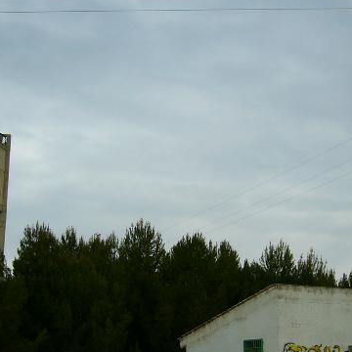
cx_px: 159
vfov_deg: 30.9
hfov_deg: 31.1
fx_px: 633
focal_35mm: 55
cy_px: 226
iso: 50
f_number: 2.8
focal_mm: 5.8
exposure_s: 1/1300
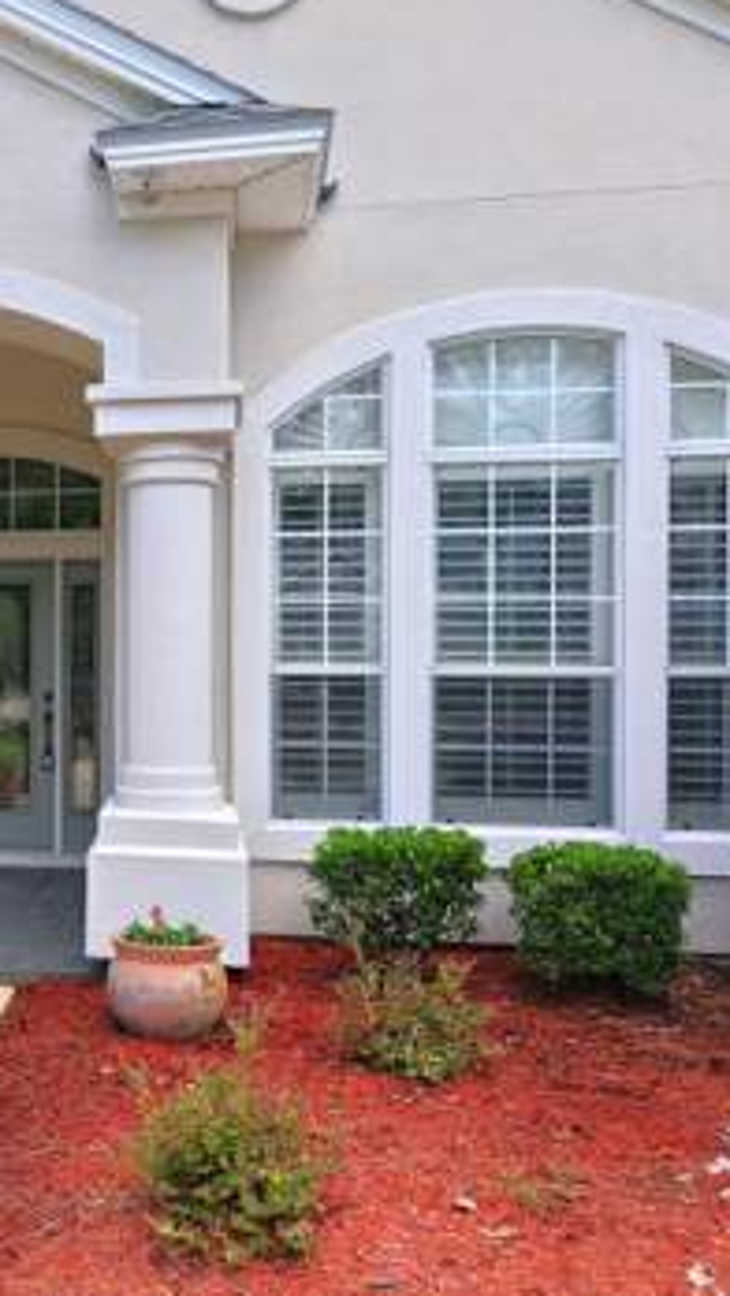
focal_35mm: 36
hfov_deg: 30.5
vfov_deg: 55.3
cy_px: 650
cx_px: 0
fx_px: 1238
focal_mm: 8.67
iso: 280
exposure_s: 1/180
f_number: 1.8
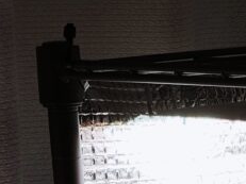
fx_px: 1577
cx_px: 476
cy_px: 389
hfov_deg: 8.5
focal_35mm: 222
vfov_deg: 6.5
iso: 67
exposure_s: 1/100
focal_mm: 7.1
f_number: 2
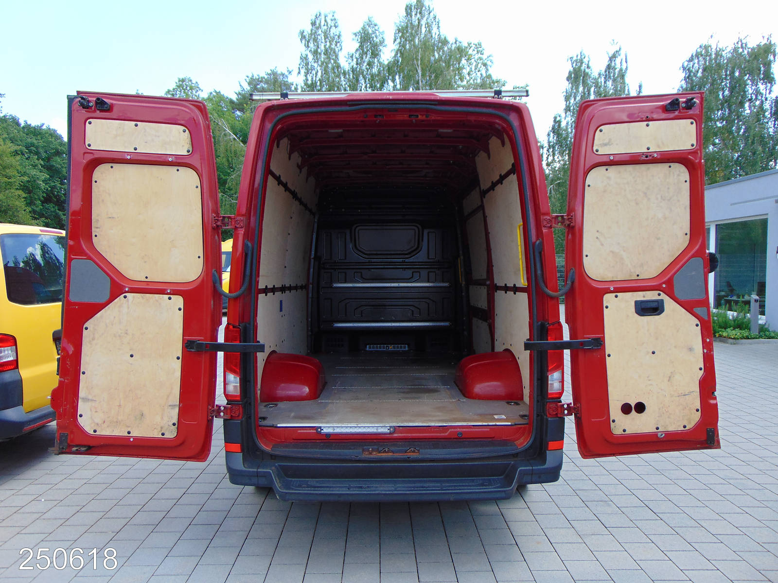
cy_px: 292
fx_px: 562
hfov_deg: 69.4
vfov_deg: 54.9
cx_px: 389
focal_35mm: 25
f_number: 3
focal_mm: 4.5
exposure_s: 1/320
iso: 80
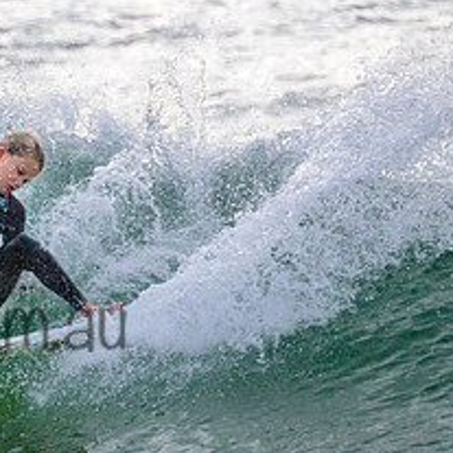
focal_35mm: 2401
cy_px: 189
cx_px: -125
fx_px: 35548
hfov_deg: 0.7
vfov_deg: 0.7
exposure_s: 1/2000
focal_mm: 800
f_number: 11
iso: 1100
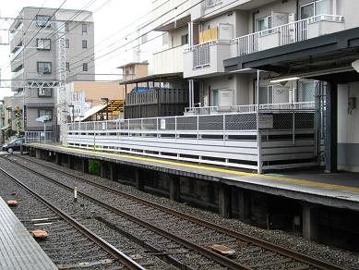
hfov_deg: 38.2
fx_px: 519
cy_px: 135
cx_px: 180
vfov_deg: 29.1
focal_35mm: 50
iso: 200
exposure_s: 1/100
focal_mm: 8.8
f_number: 3.6
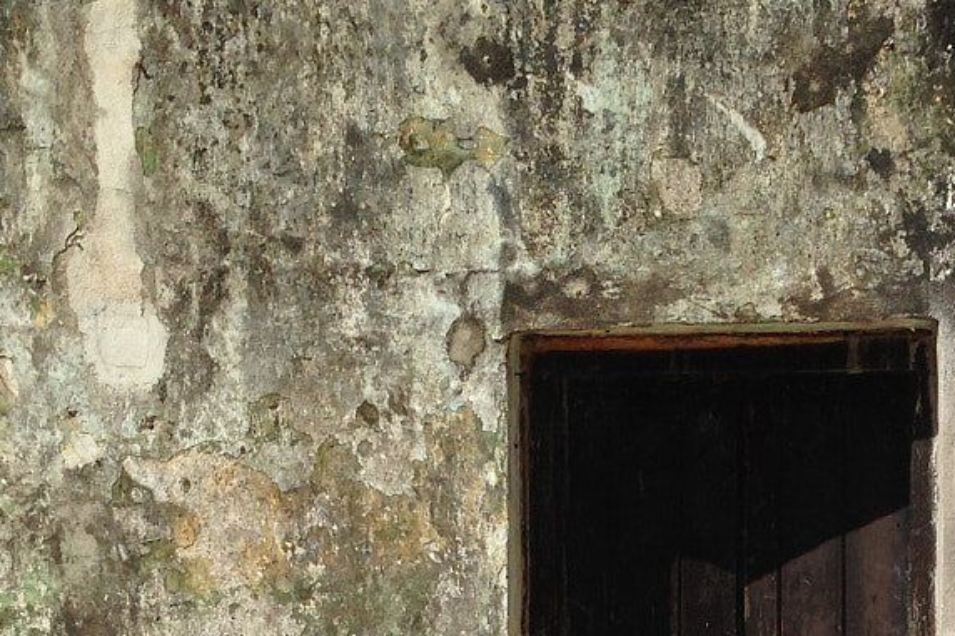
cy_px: 760
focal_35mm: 96
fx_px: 2546
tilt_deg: -2.8
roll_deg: +0.1
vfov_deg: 13.8
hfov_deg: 20.9
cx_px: 791
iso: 50
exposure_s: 1/3012
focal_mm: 4.12
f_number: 2.4
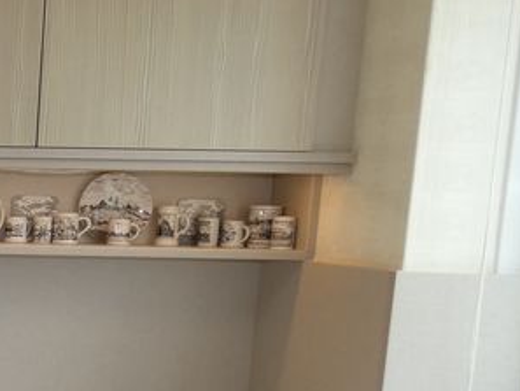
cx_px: -298
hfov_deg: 22.2
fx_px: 1037
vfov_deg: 20.9
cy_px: 351
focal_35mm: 69
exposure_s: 1/125
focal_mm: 3.6
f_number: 2.8
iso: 80
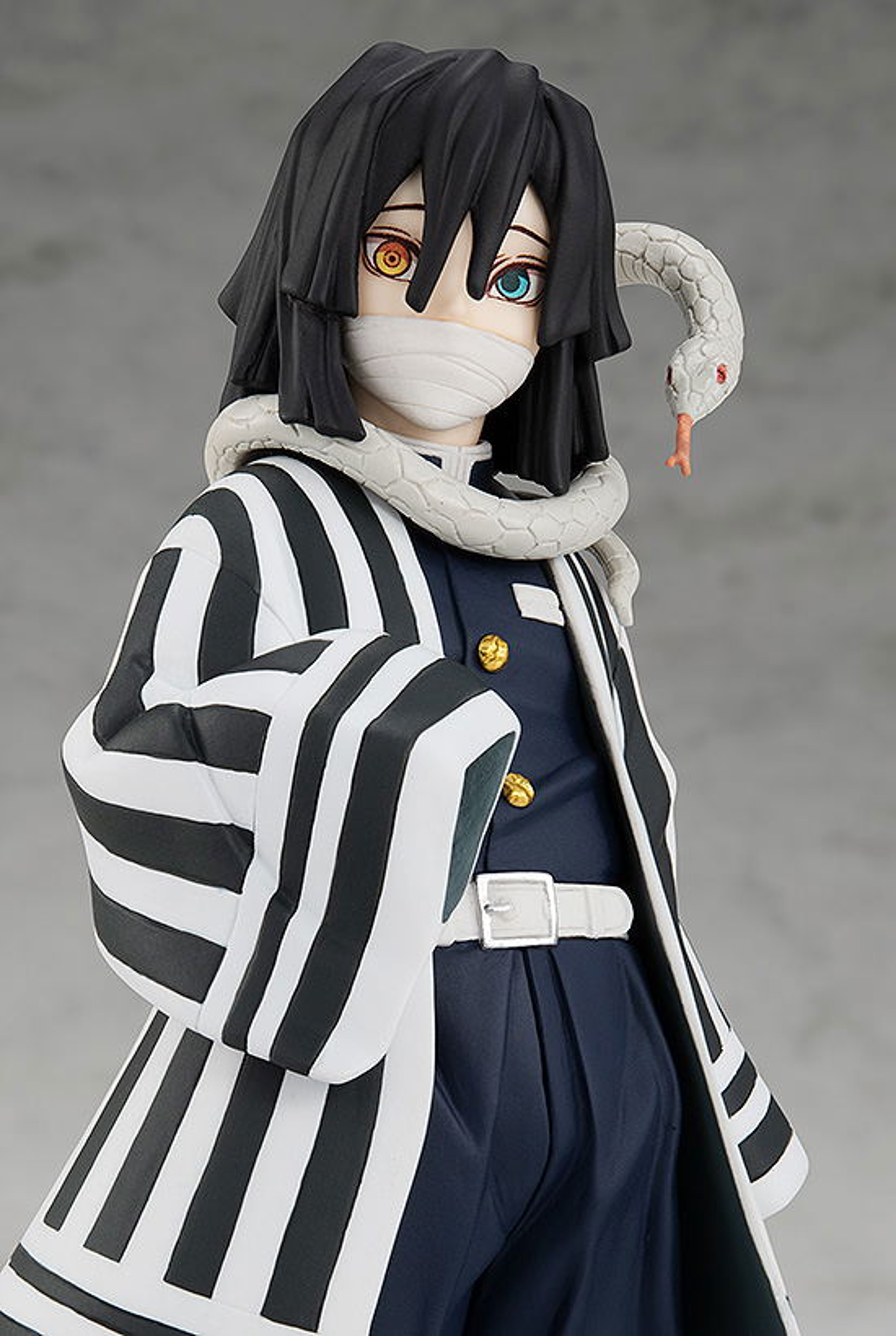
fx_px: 2453
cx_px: 448
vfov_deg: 30.5
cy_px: 668
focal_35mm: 66
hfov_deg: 20.7
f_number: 16
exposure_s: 1/20
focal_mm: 60
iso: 160
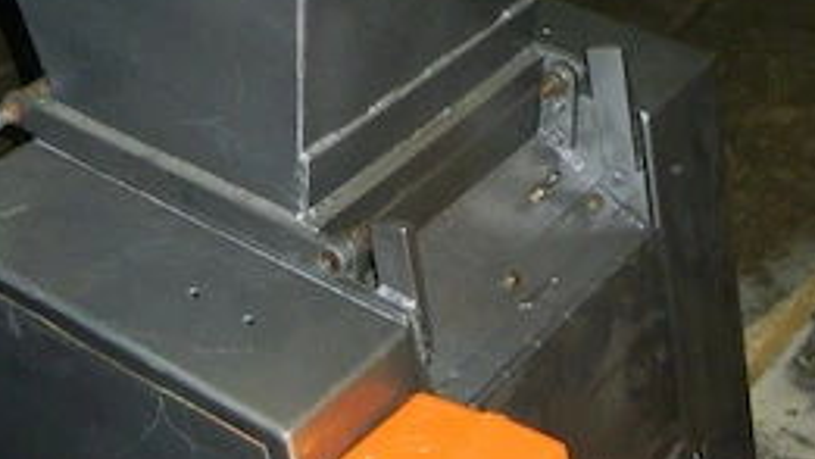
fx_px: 1535
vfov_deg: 16.9
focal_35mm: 71
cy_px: 116
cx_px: 387
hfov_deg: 29.7
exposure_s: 1/30
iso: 250
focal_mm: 4.5
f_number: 3.5
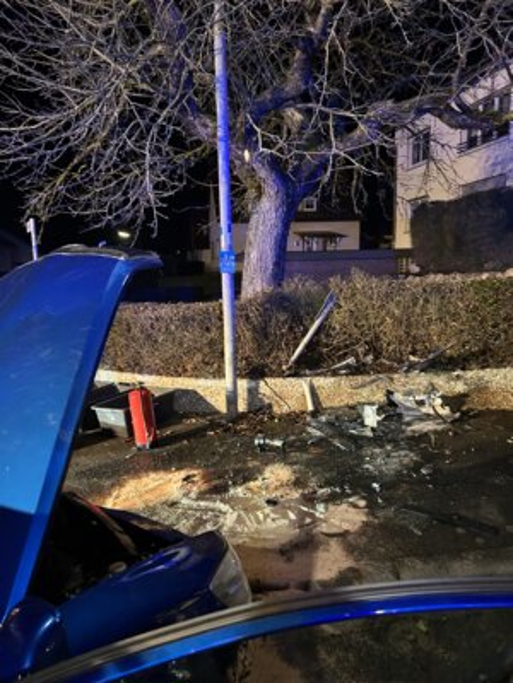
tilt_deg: -7.7
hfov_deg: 53.1
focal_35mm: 26
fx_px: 514
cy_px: 342
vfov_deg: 67.3
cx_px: 256
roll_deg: +1.0
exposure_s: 1/25
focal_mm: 5.7
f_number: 1.5
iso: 640
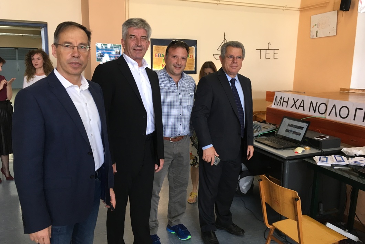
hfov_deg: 60.3
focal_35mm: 31
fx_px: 314
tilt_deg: -10.5
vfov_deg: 42.3
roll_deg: -1.1
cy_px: 119
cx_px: 182
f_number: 2.2
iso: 100
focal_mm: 4.15
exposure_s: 1/33
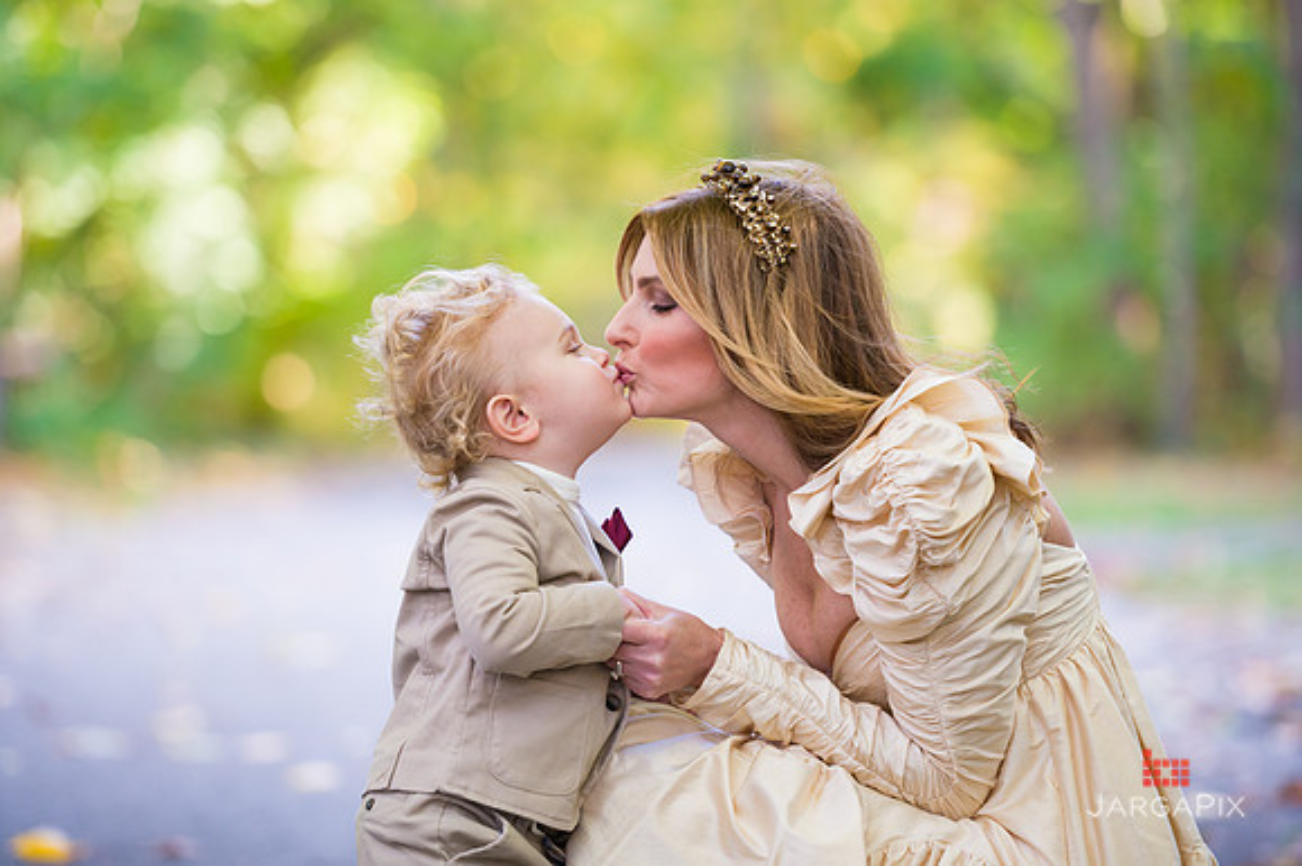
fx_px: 6145
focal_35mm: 170
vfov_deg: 8.1
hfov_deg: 12.1
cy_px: 433
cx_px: 651
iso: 1600
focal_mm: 170
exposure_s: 1/200
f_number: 3.2
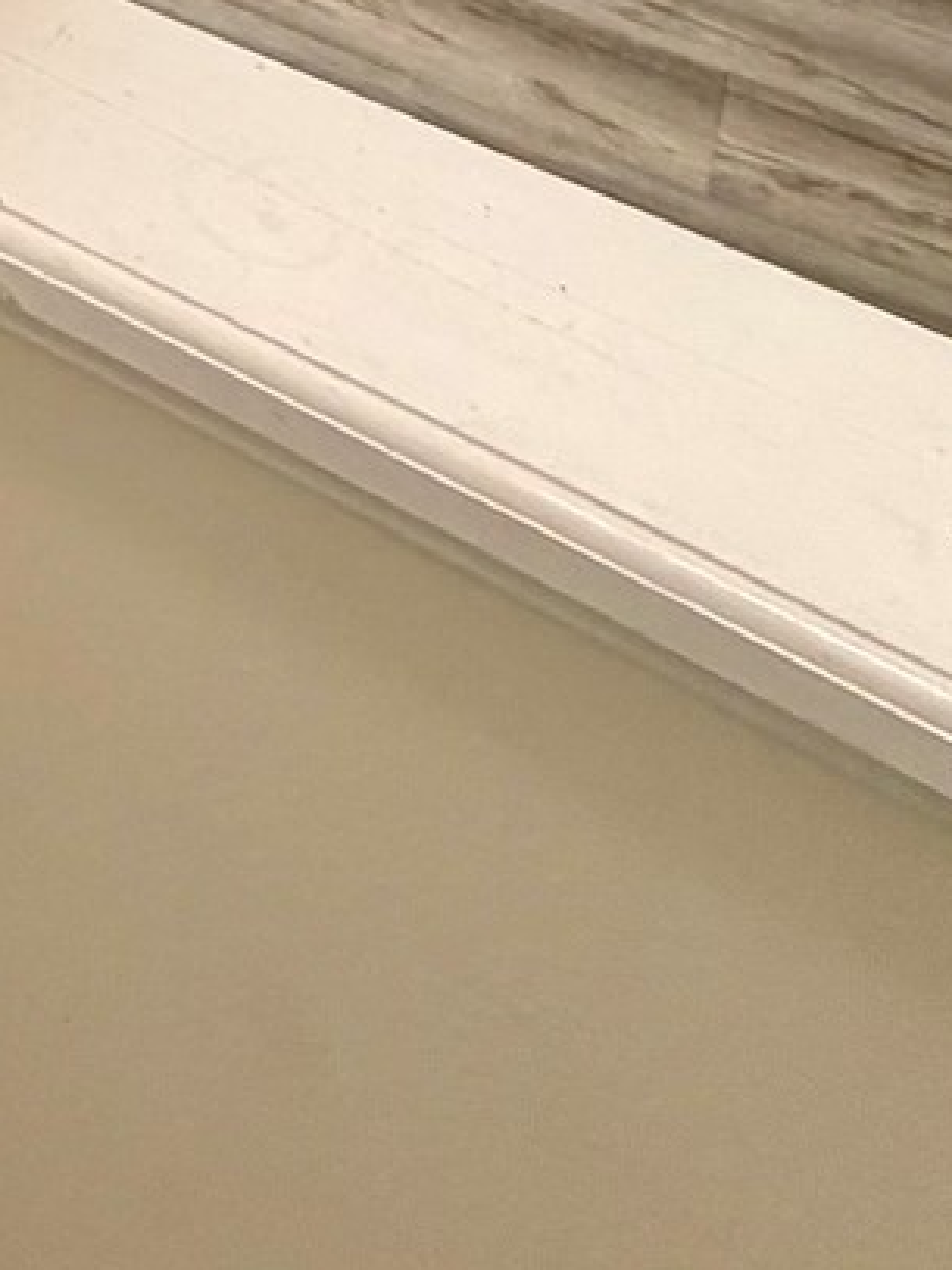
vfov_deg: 20.8
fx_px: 2018
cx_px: -730
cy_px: -1123
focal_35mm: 55
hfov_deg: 19.9
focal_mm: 2.22
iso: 80
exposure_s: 1/120
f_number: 2.2
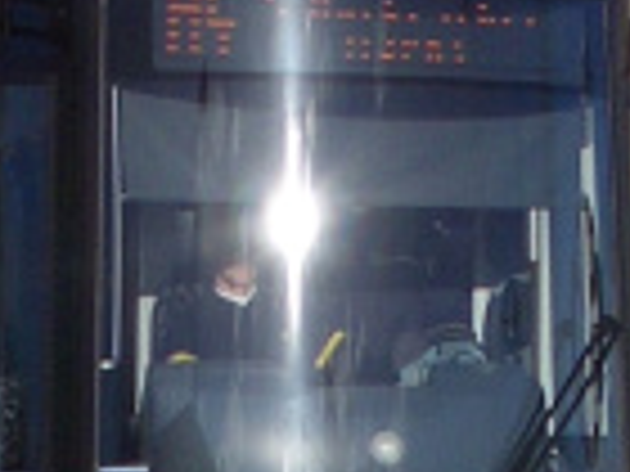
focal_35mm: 175
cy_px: 20
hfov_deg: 10.9
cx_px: -274
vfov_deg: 8.4
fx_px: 3185
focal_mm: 5.8
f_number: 4.3
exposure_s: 1/800
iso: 50
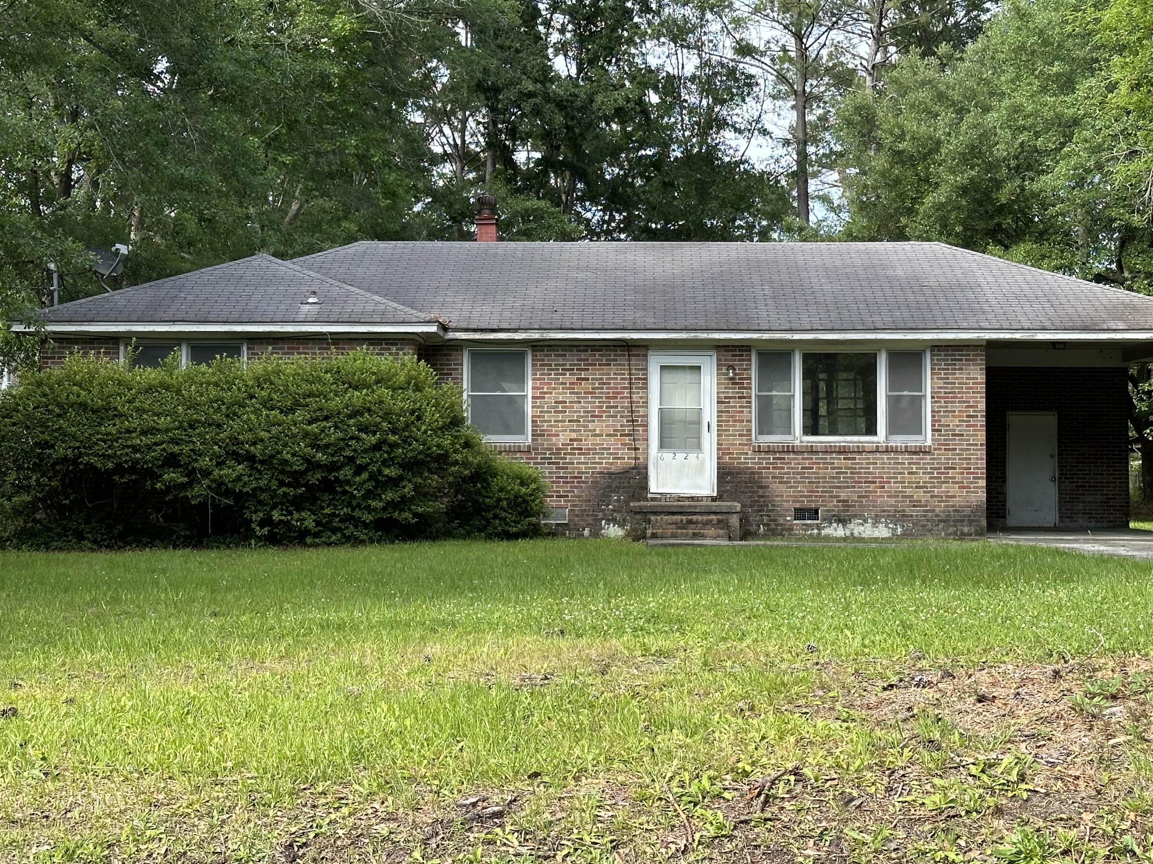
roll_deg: -0.1
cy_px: 378
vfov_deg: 24.4
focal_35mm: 60
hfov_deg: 32.2
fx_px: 1998
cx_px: 632
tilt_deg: +1.9
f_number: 1.78
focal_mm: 6.86
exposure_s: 1/745
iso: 64
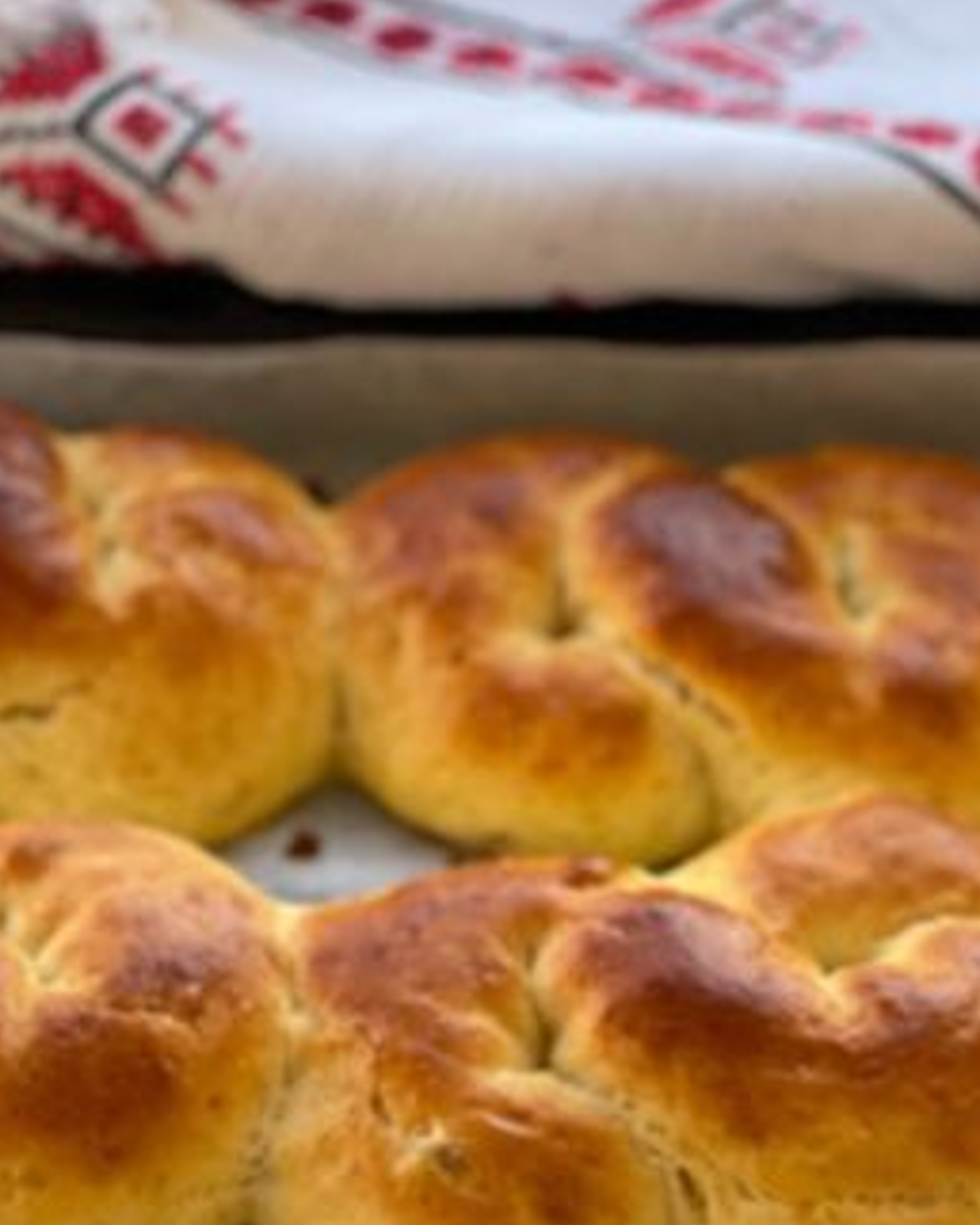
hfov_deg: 10.6
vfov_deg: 13.1
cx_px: 778
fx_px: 5291
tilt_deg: -51.5
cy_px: 1028
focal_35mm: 146
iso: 80
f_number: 2.2
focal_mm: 7.5
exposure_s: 1/121
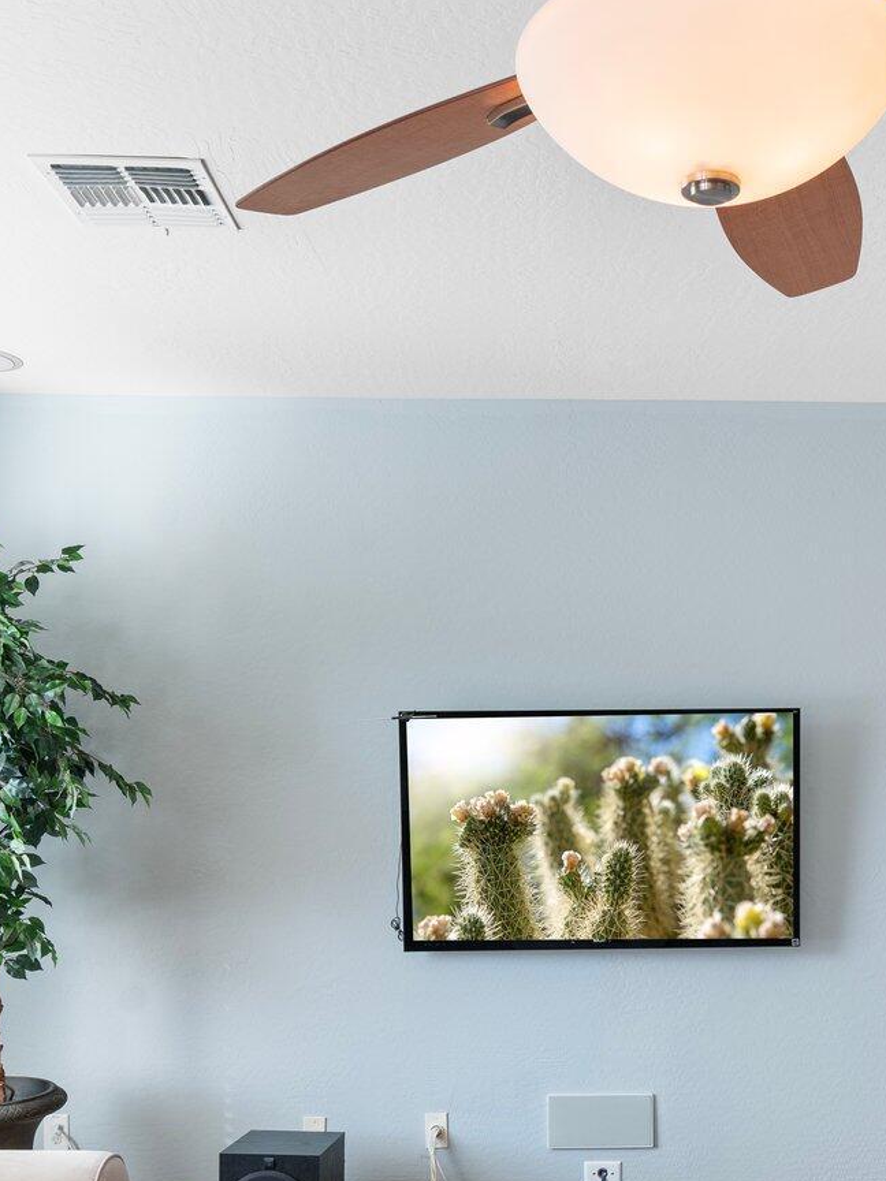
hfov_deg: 34.5
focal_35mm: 41
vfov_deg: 44.9
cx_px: 644
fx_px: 1399
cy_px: 809
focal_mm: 18
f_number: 8
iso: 400
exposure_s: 1/2.5
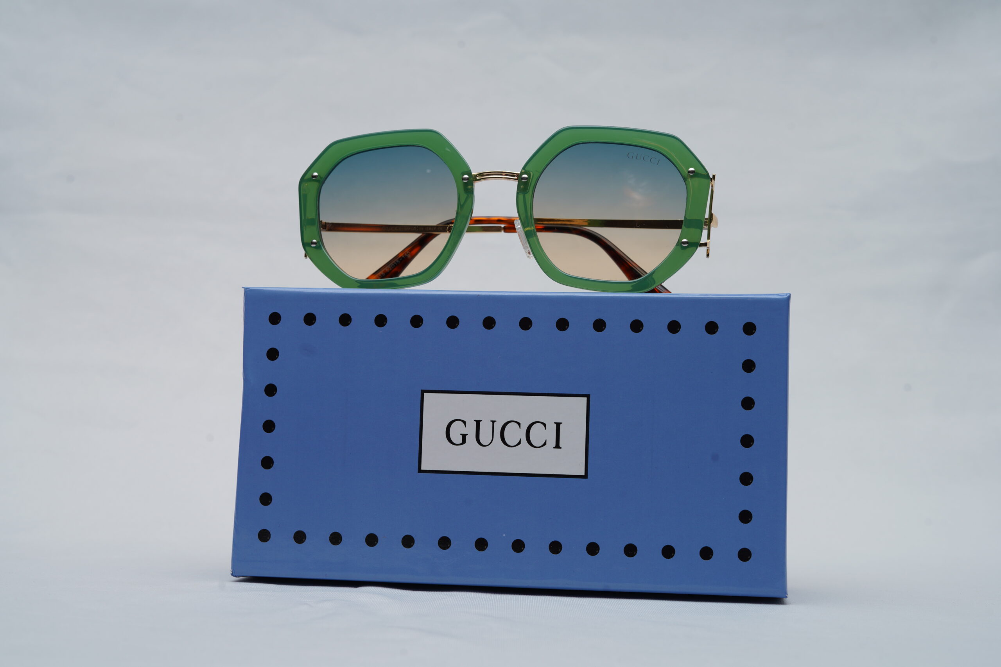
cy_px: 334
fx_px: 1390
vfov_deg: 27.0
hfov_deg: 39.6
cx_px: 500
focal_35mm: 50
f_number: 9
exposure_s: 1/160
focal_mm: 50
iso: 100
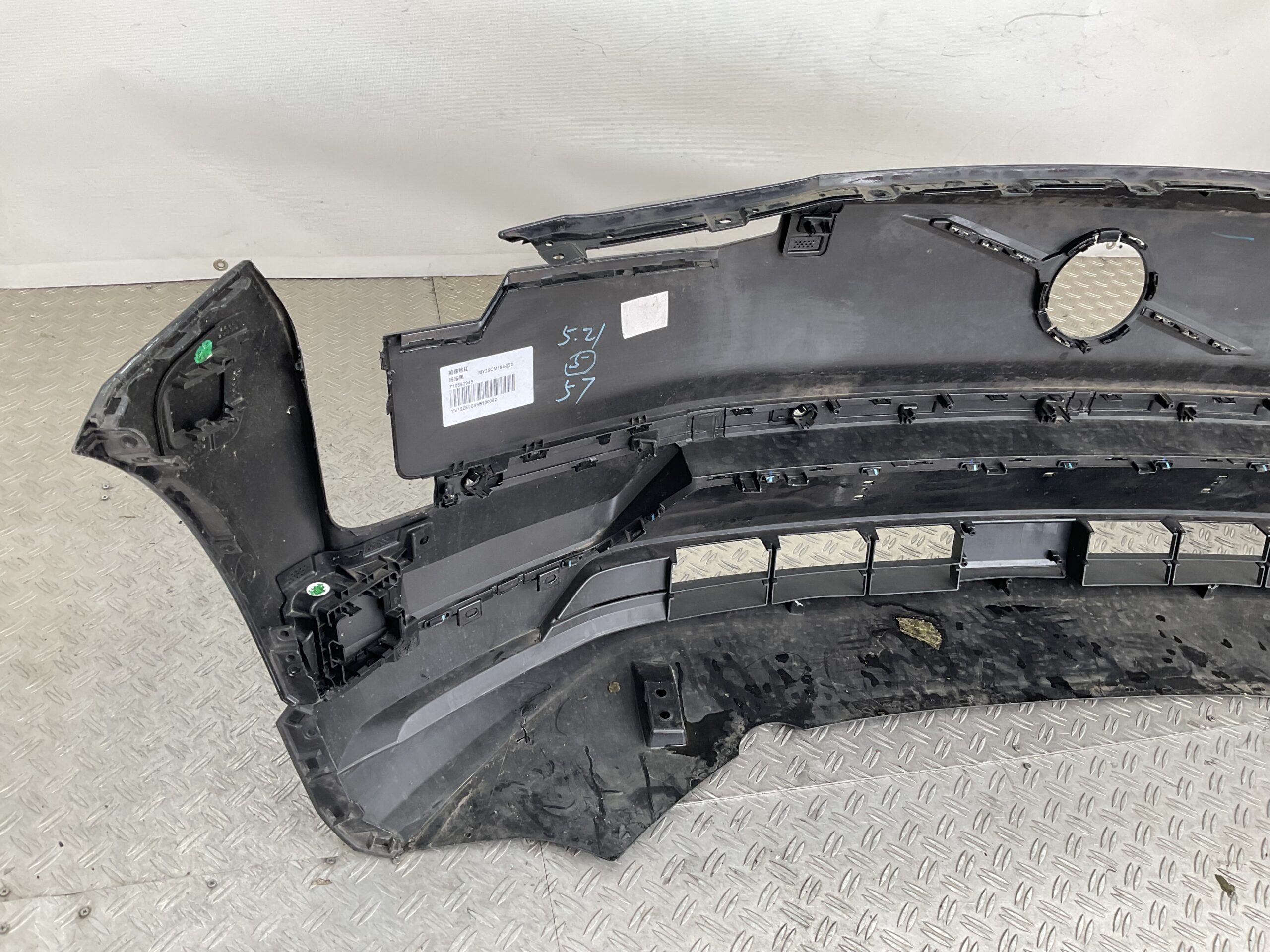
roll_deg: -10.4
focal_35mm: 29
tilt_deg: -37.7
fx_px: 1064
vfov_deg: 48.2
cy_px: 476
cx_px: 635
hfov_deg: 61.7
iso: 25
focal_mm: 3
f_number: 1.8
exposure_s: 1/120
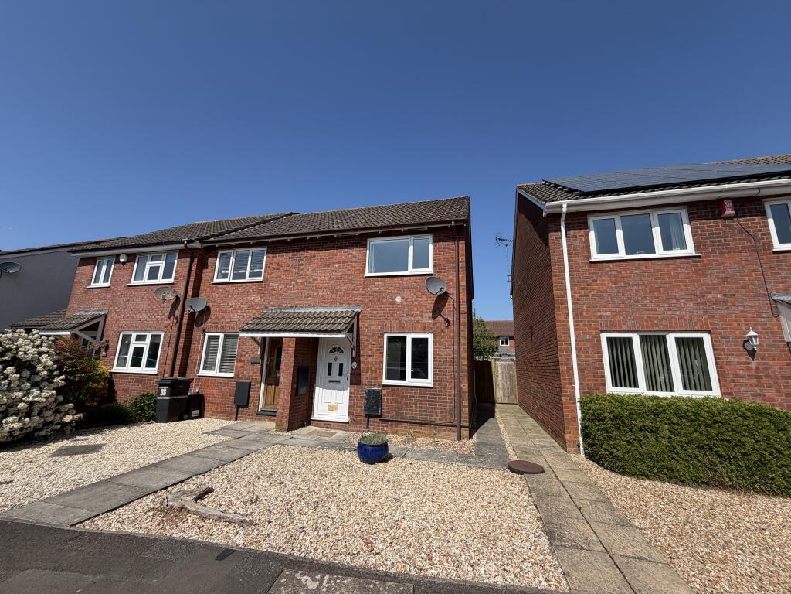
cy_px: 297
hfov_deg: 102.1
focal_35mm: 14
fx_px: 320
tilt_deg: +13.3
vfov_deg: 85.7
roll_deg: -1.8
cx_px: 396
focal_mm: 2.22
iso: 20
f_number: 2.2
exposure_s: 1/970
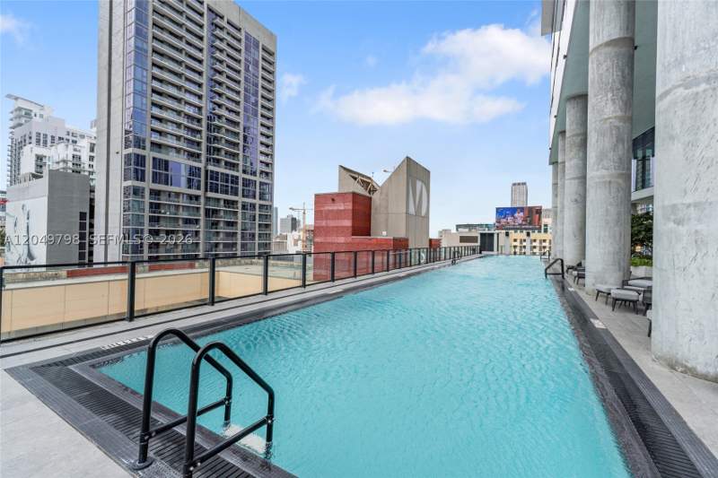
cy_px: 239
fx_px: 299
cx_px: 359
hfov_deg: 100.4
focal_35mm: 15
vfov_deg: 77.3
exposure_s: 1/640
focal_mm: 10
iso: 250
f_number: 9
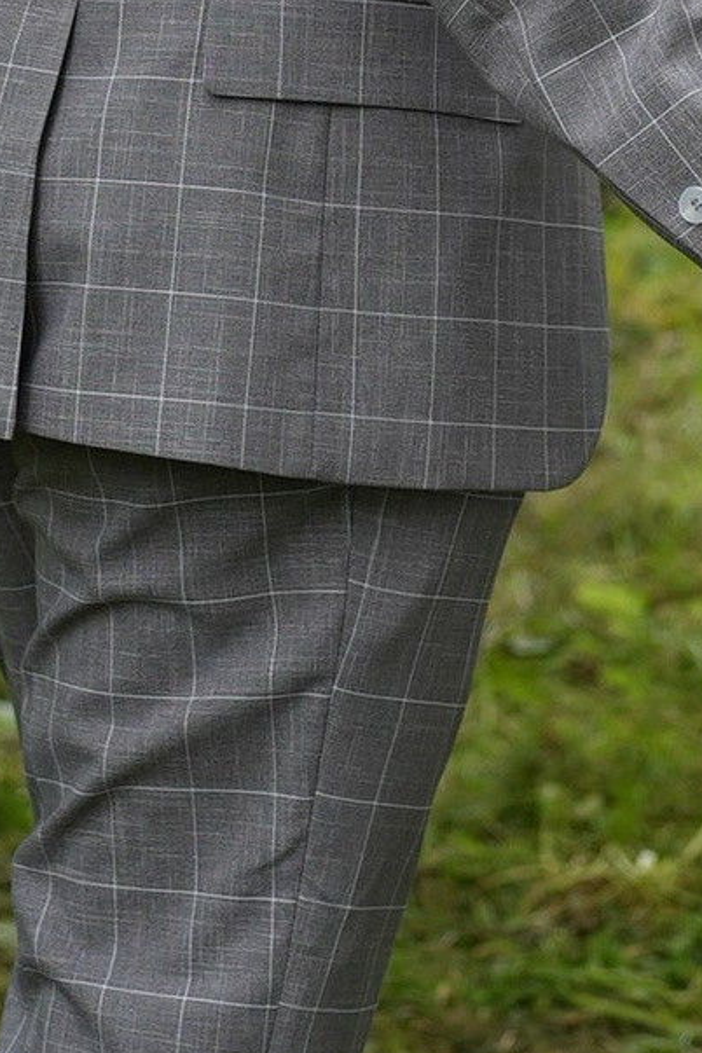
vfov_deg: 7.4
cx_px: 1332
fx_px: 8014
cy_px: -492
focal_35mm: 274
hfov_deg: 4.9
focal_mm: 43
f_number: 2.8
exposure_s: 1/200
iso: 100
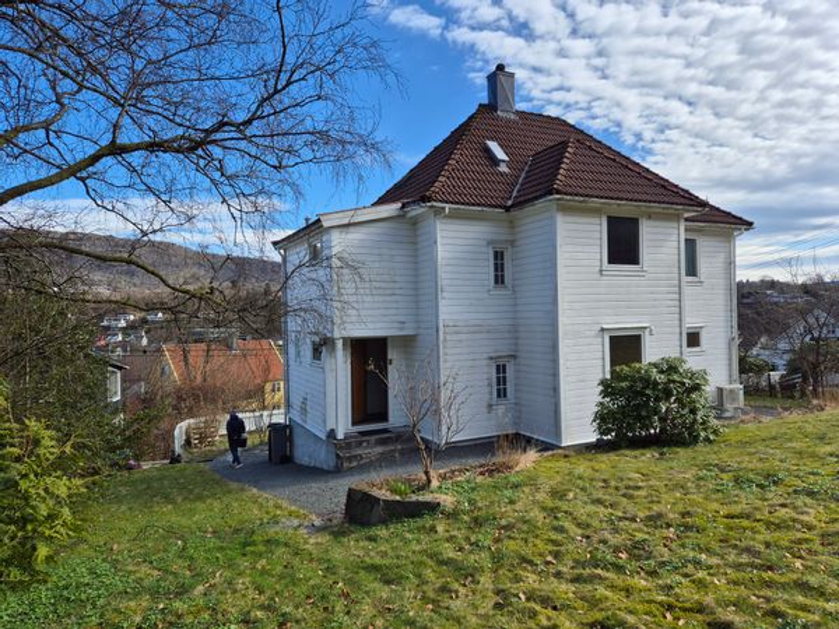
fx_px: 557
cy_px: 314
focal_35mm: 23
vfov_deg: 58.9
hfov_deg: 73.9
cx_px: 420
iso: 25
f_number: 1.8
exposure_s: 1/1984
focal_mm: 5.4
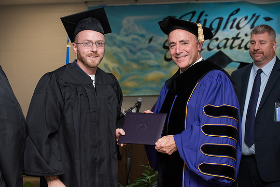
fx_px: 545
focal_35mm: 70
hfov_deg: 28.8
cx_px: 140
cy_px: 94
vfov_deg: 19.5
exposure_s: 1/200
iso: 1600
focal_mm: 70
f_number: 6.3
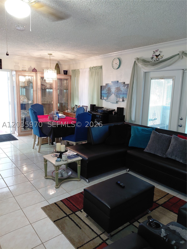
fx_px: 180
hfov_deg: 54.9
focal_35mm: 25
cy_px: 124
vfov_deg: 69.4
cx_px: 94
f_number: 1.8
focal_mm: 4.69
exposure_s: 1/40
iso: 320
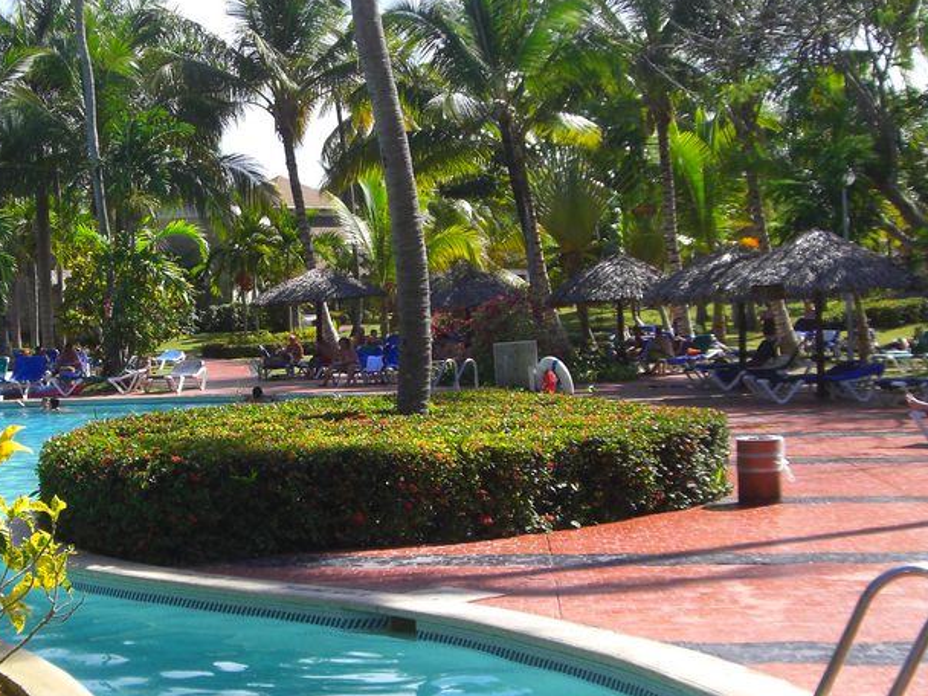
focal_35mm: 64
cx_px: 295
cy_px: 356
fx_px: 1716
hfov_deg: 30.0
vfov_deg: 22.9
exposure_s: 1/125
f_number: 8
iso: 100
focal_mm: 6.2
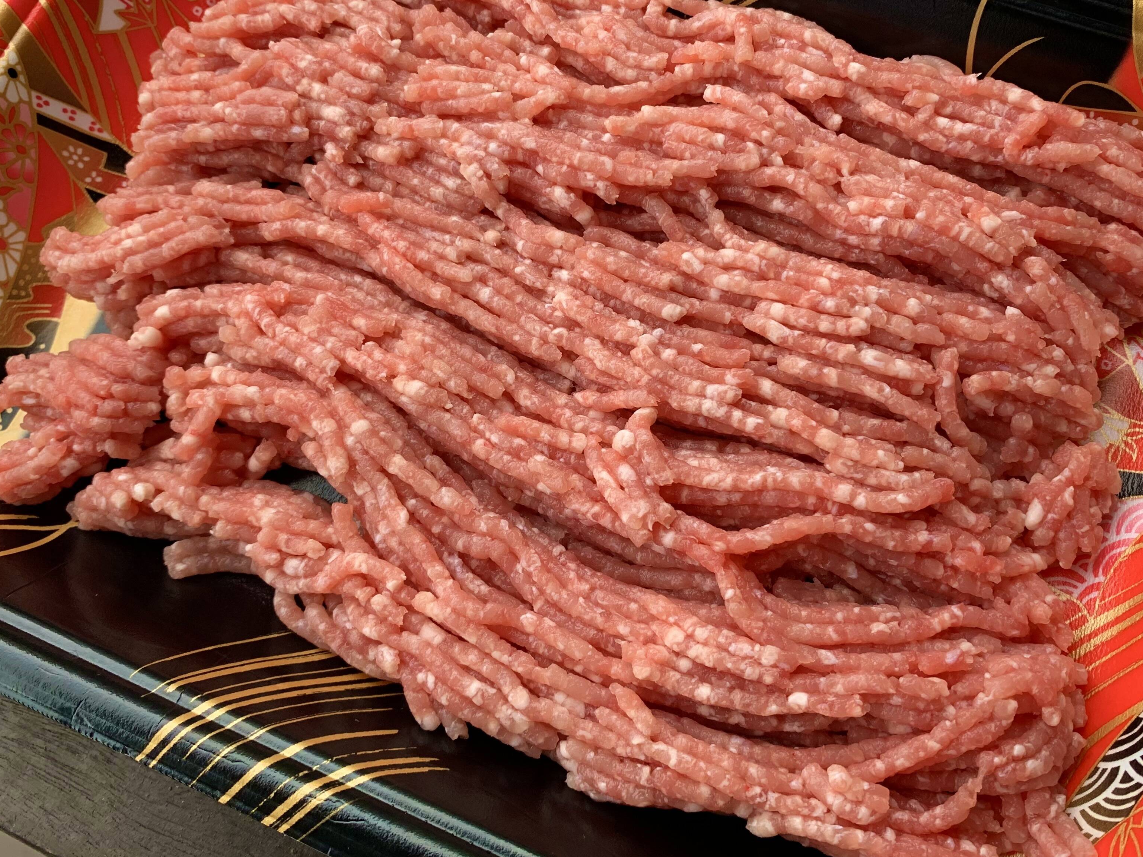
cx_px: 603
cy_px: 353
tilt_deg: -68.5
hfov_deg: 53.9
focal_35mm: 34
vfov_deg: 41.6
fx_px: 1123
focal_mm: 4.25
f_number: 1.8
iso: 64
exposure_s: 1/121
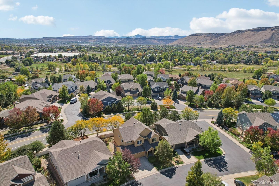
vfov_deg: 57.2
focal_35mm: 22
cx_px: 140
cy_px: 93
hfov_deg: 78.6
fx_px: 170
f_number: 2.8
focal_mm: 8.4
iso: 100
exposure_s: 1/2000
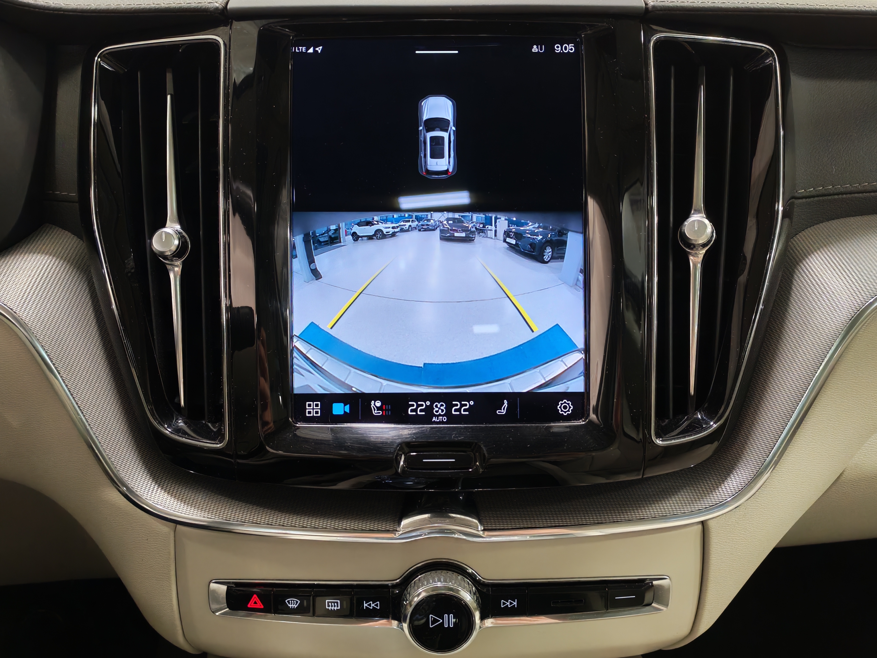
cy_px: 329
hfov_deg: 56.8
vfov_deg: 44.2
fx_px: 811
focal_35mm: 32
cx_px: 438
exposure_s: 1/50
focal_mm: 6.12
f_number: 1.9
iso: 1600
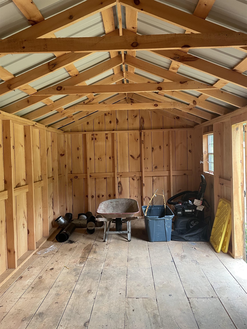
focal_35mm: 26
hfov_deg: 53.1
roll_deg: +0.3
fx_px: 247
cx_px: 124
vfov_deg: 67.3
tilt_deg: +0.2
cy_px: 164
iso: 125
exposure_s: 1/71
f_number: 1.6
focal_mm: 4.2
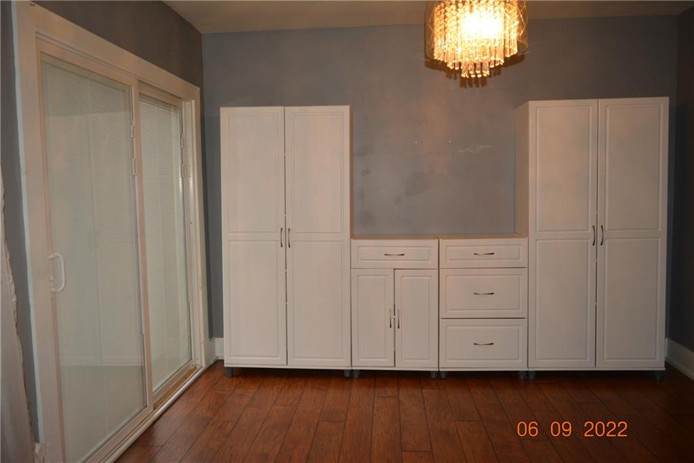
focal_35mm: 27
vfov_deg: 47.9
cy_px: 232
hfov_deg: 67.4
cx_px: 347
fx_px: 521
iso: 450
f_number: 3.5
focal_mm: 18
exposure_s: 1/60
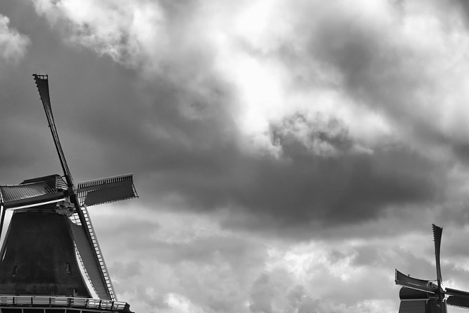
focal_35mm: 112
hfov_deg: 18.2
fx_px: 1462
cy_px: 326
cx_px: 320
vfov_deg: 12.1
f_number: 8
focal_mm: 31
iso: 100
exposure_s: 1/250
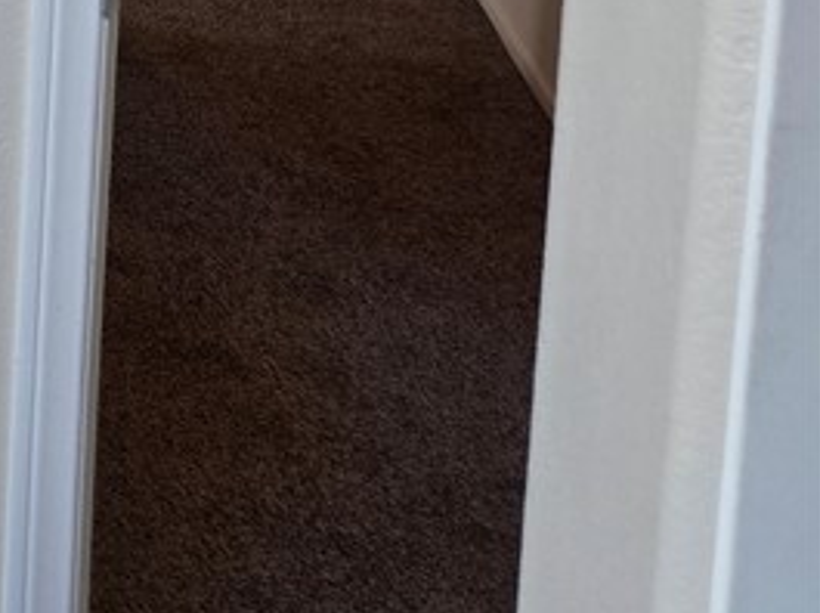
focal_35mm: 89
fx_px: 2105
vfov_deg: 14.9
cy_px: -415
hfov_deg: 17.0
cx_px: -761
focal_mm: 5.4
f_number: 1.8
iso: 64
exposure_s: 1/120
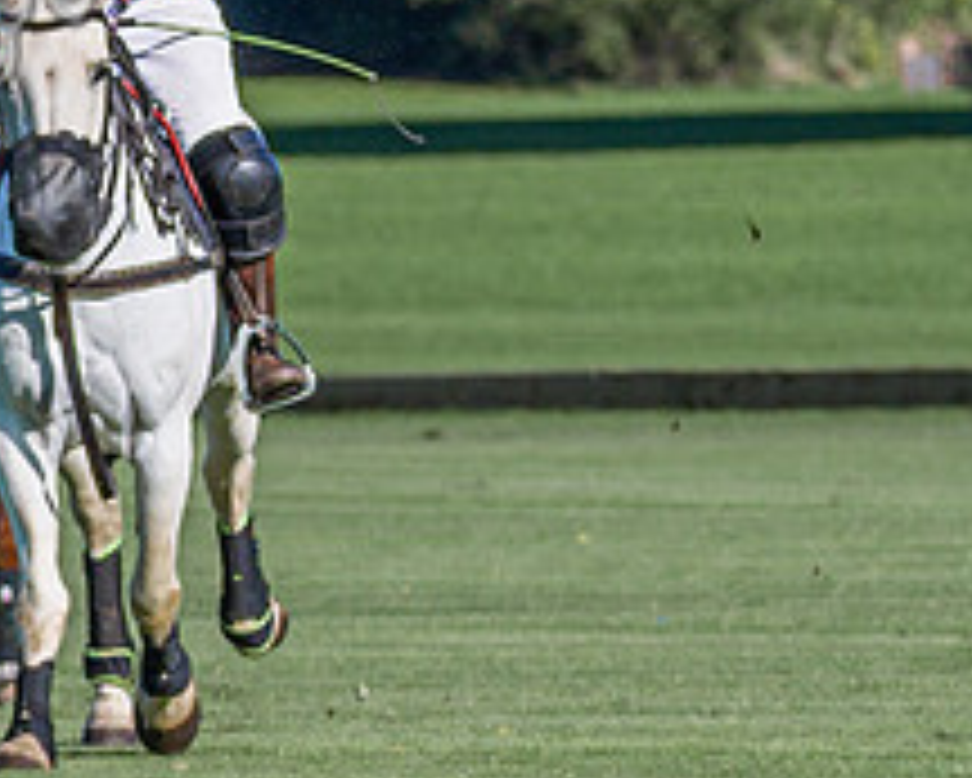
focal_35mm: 1282
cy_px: 823
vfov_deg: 1.2
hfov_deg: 1.5
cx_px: -880
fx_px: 36897
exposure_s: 1/2000
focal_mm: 160
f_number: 4.8
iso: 250
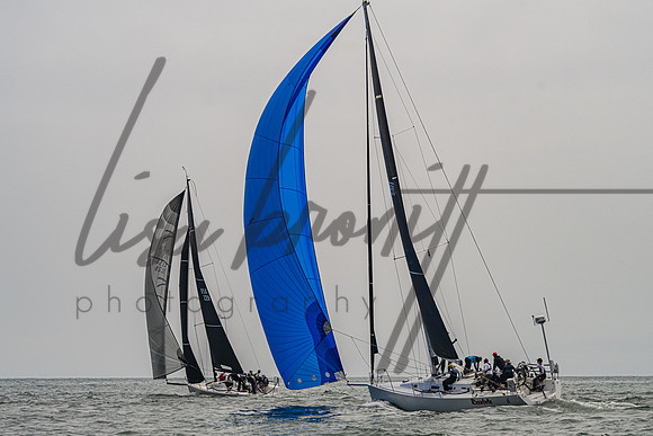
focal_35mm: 157
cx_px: 342
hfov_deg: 13.0
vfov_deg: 8.7
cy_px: 257
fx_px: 2855
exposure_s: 1/4000
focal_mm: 120
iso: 500
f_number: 8
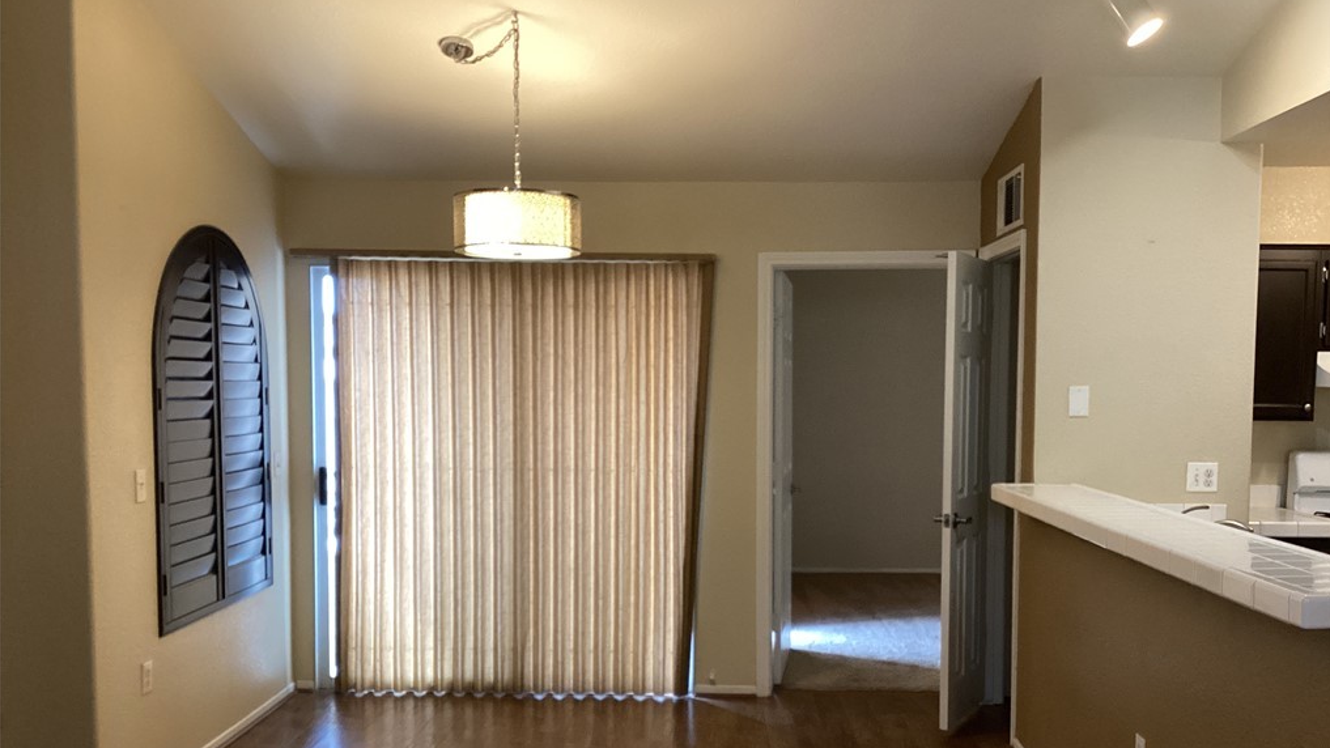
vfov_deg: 34.5
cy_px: 467
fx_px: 1199
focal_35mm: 34
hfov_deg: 58.0
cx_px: 668
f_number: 2.4
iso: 250
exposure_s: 1/60
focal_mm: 3.3
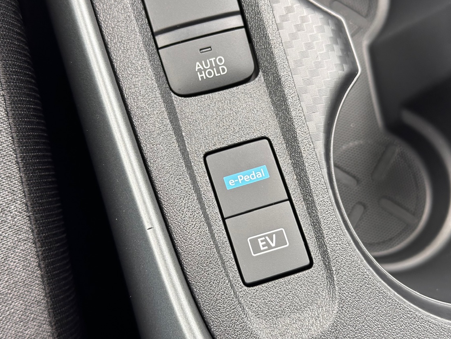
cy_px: 160
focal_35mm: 55
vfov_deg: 26.6
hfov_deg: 34.9
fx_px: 717
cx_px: 243
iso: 80
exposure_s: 1/110
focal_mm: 6.86
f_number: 1.78
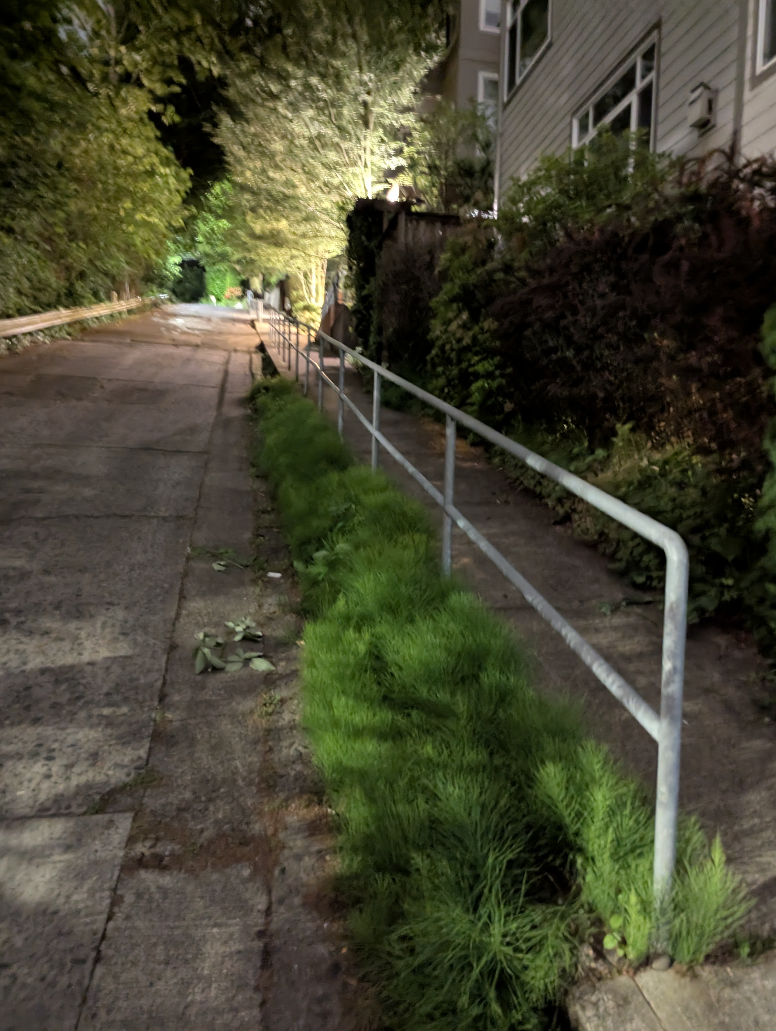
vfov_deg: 69.3
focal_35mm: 25
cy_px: 521
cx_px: 387
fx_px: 745
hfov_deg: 55.0
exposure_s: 1/3
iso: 2056
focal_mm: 6.81
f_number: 1.85
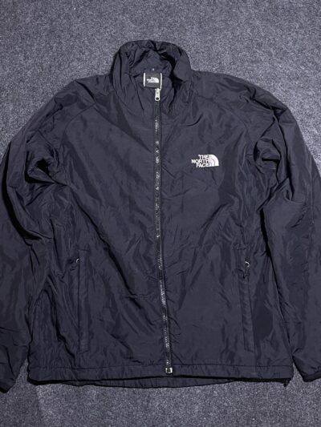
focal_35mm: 26
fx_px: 321
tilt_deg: -64.3
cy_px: 214
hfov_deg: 53.1
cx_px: 160
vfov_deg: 67.3
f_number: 1.6
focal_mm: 4.2
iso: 125
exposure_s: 1/50
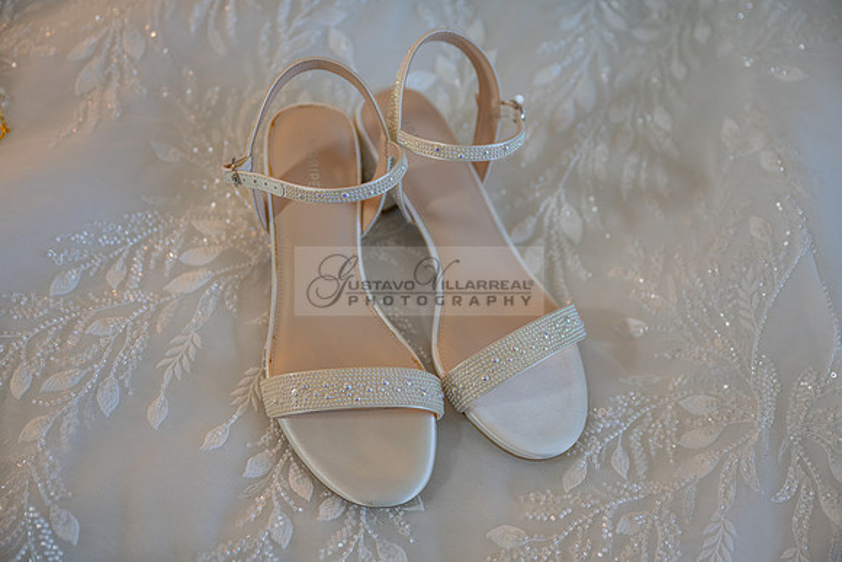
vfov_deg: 30.5
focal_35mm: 44
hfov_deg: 44.5
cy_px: 281
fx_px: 1029
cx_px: 421
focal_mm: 44
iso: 800
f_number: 2.8
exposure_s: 1/125
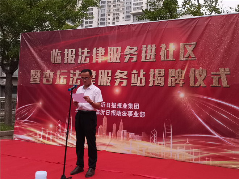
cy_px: 90
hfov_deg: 49.0
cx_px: 120
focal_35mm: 38
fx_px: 262
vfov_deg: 37.7
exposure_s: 1/469
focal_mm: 5.58
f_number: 1.8
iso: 50
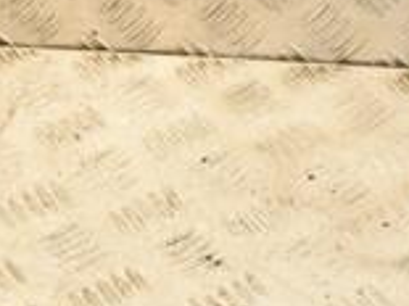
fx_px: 1842
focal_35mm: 156
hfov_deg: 12.1
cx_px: 596
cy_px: -106
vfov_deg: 9.3
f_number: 5.6
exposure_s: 1/200
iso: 800
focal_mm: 28
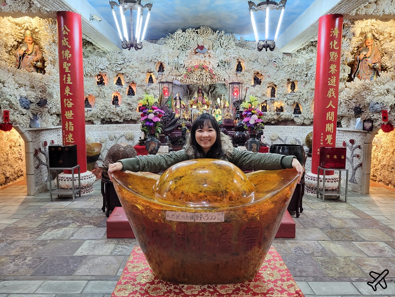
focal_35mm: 26
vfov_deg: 53.1
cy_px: 148
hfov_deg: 67.3
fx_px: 297
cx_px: 198
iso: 400
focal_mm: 5.4
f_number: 1.8
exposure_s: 1/40
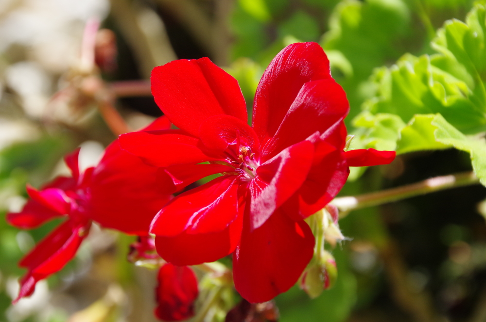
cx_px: 243
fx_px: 2521
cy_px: 161
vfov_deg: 7.3
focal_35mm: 187
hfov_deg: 11.0
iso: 800
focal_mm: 125
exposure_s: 1/640
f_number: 10
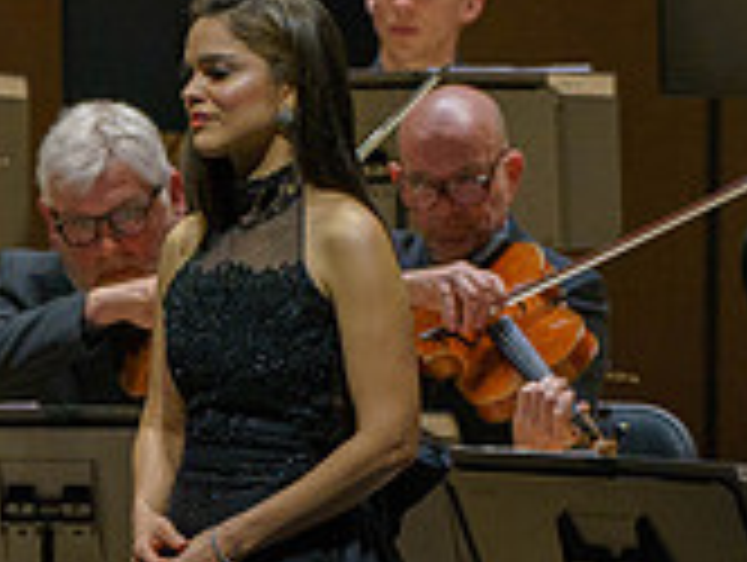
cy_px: 573
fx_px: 22627
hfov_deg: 1.9
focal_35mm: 1047
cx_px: -248
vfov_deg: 1.4
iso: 3200
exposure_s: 1/250
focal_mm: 312
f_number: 6.3
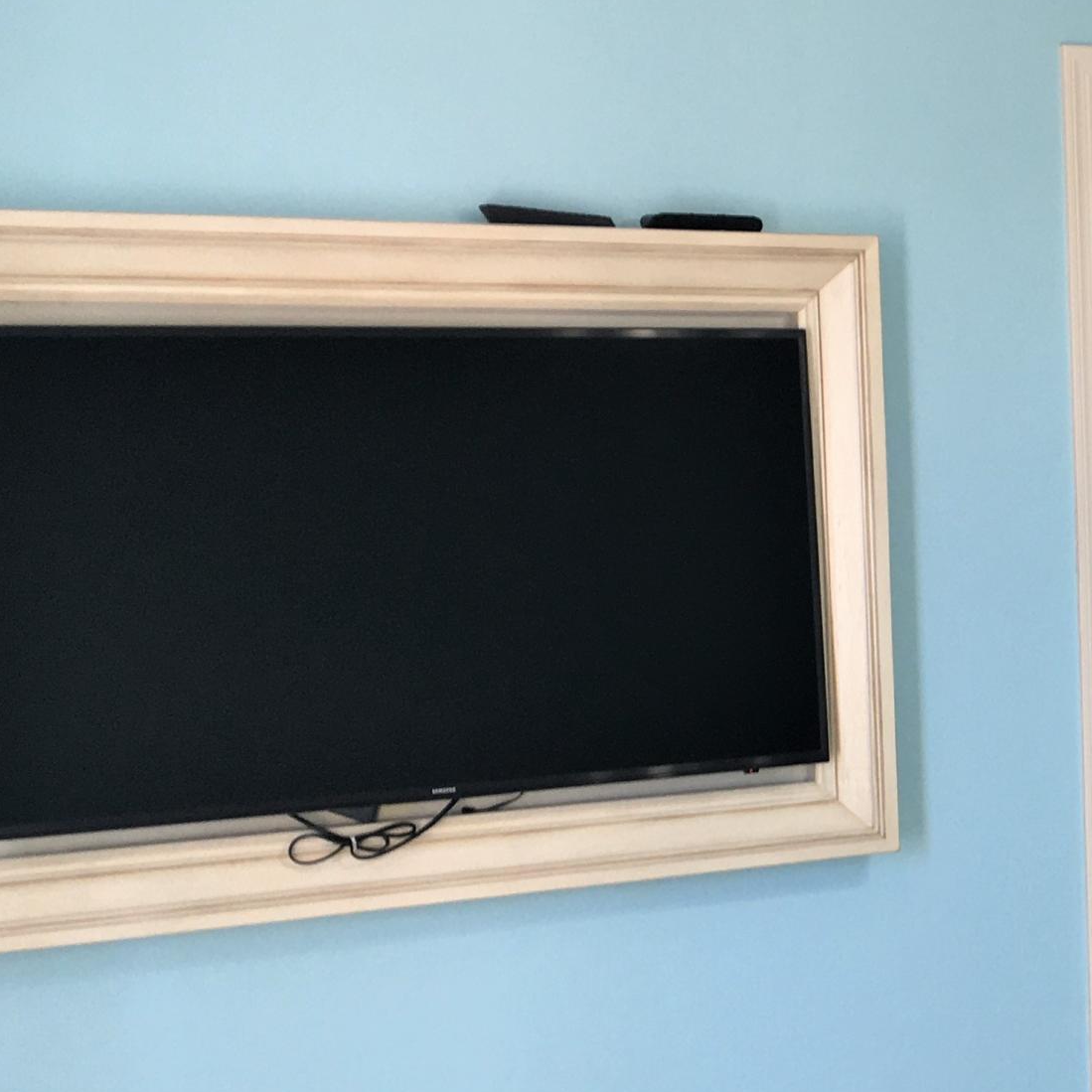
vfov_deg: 24.5
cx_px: 1359
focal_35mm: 70
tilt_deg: -8.3
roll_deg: -0.2
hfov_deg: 22.4
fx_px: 2498
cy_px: 743
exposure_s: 1/30
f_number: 2.2
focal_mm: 4.15
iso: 25
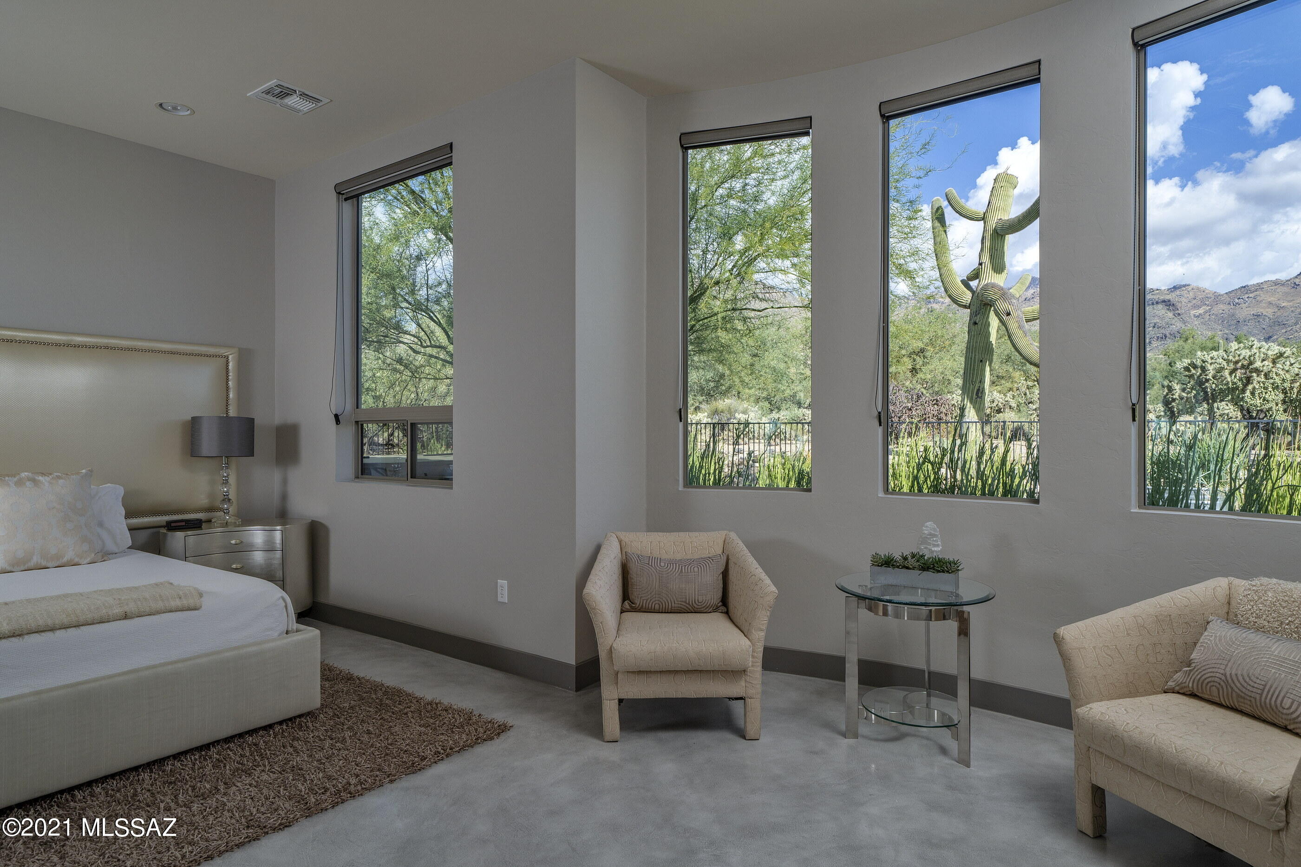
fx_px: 687
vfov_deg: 64.5
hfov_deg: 86.9
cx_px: 650
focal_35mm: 19
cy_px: 434
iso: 200
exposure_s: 1/80
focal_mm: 19
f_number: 13
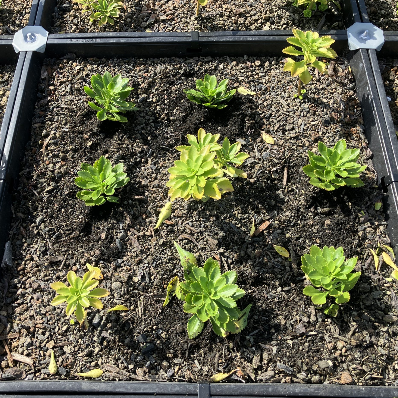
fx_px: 442
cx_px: 178
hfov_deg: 48.4
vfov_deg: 48.4
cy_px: 201
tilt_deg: -62.3
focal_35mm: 34
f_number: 1.8
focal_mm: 3.99
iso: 32
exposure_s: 1/534
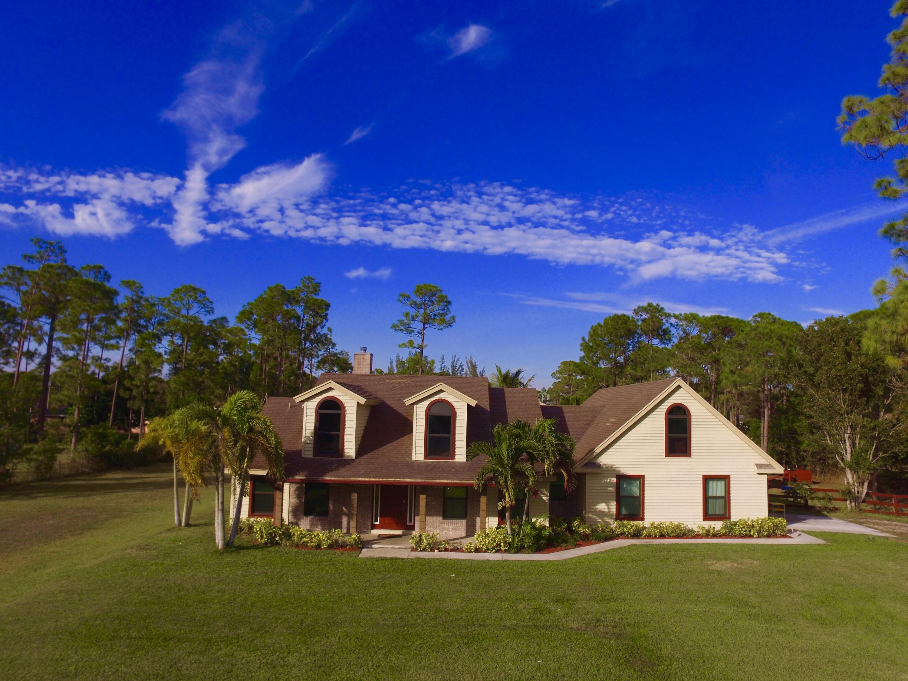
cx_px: 454
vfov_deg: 66.0
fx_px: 525
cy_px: 340
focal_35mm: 20
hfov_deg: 81.7
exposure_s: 1/1715
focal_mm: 3.61
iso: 100
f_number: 2.8
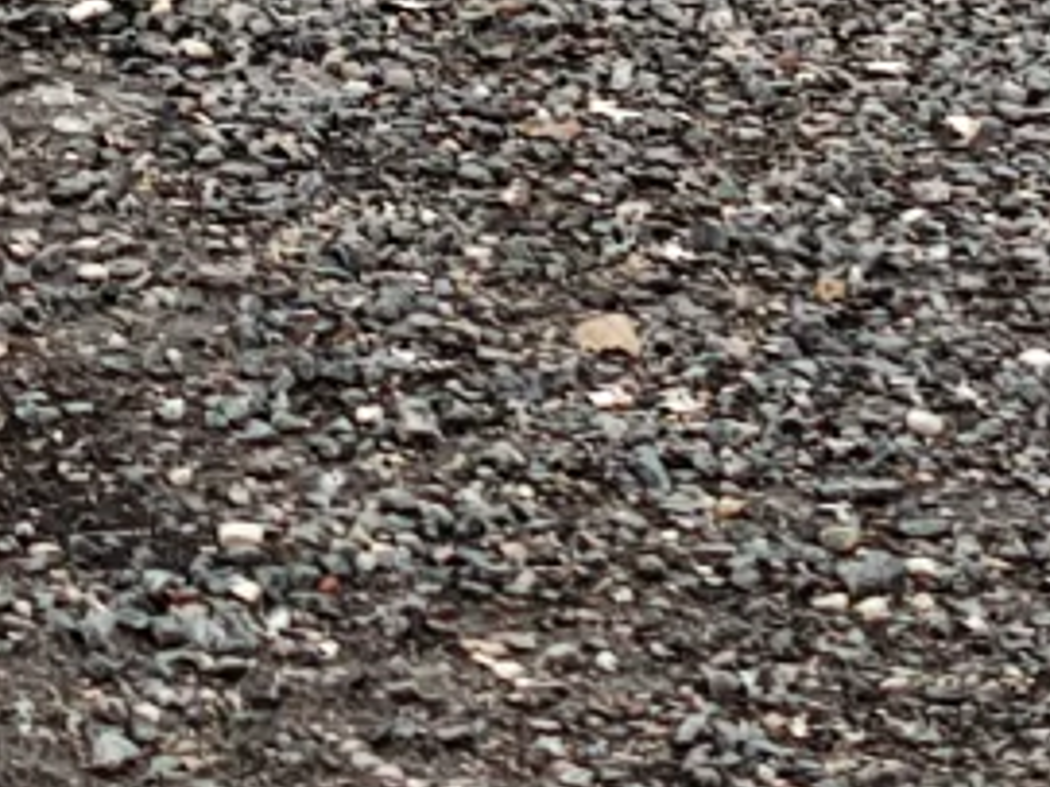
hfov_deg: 5.6
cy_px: -1880
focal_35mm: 354
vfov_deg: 4.0
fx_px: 10733
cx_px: -364
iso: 109
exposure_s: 1/558
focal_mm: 6.57
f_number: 1.68
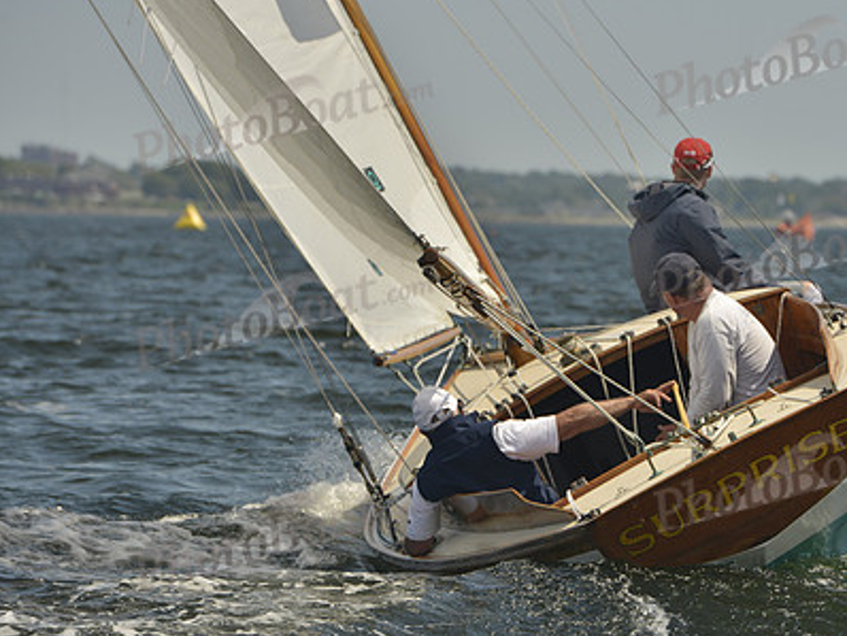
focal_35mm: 280
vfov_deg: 5.3
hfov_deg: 7.1
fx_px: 6855
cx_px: 545
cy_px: 397
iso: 280
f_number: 8
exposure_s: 1/800
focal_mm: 200
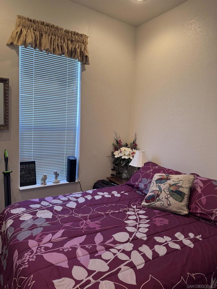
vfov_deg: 71.6
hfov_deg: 56.8
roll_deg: -3.2
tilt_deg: -6.9
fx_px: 201
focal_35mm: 24
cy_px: 144
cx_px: 108
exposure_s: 1/120
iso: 160
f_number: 1.78
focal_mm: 6.76
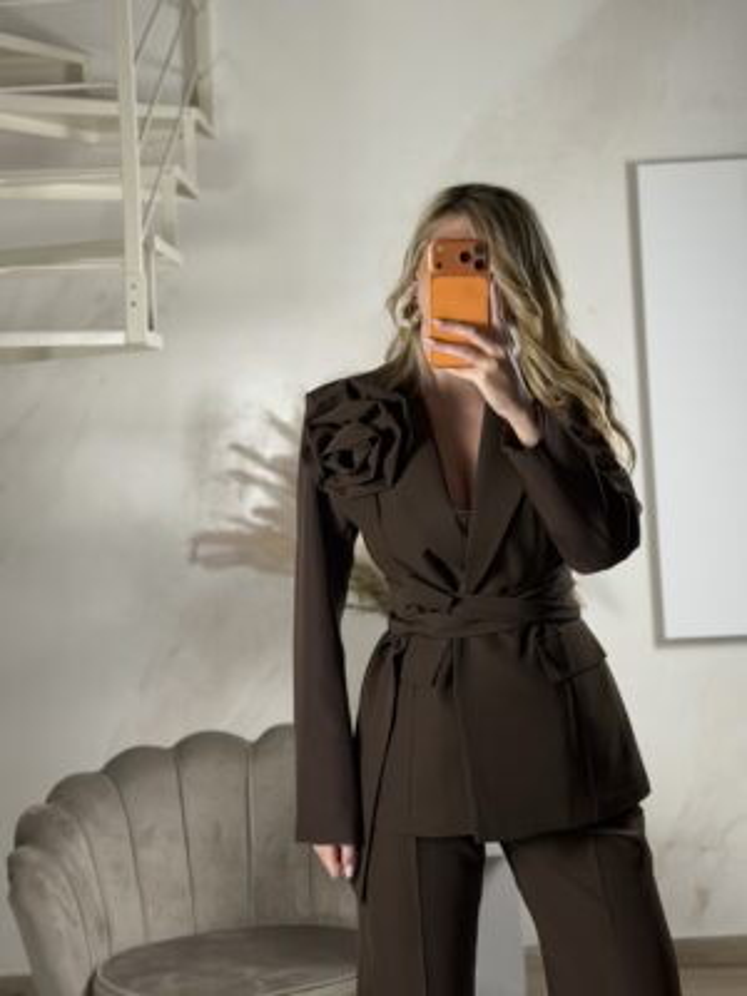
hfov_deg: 30.3
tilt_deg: -6.3
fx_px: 1381
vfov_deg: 39.7
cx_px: 374
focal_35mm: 48
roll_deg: +2.3
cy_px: 498
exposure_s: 1/50
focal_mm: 6.76
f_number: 1.78
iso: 64
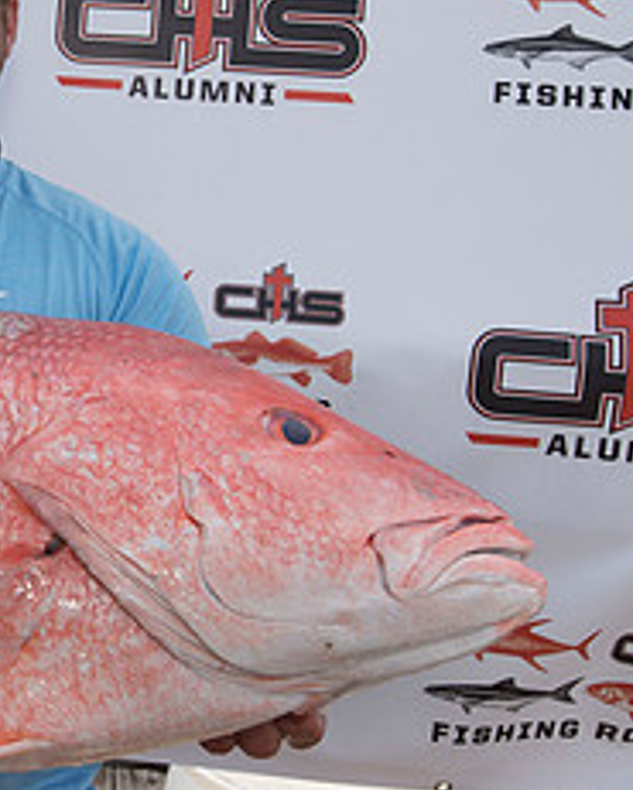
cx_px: -185
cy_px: 272
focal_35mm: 66
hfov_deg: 21.1
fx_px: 1545
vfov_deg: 28.5
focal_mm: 28
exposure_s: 1/400
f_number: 9
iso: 250
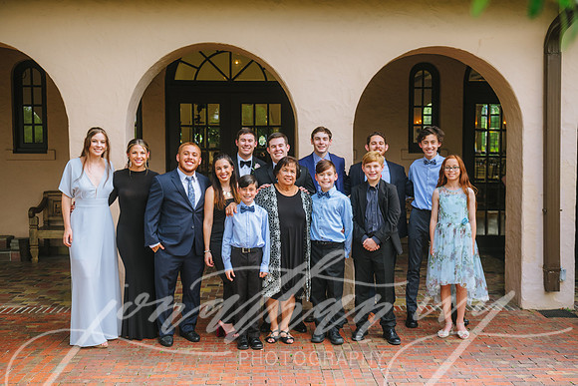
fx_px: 707
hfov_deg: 44.5
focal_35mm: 44
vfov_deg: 30.5
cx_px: 289
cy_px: 193
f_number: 4
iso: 250
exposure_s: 1/320
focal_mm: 44
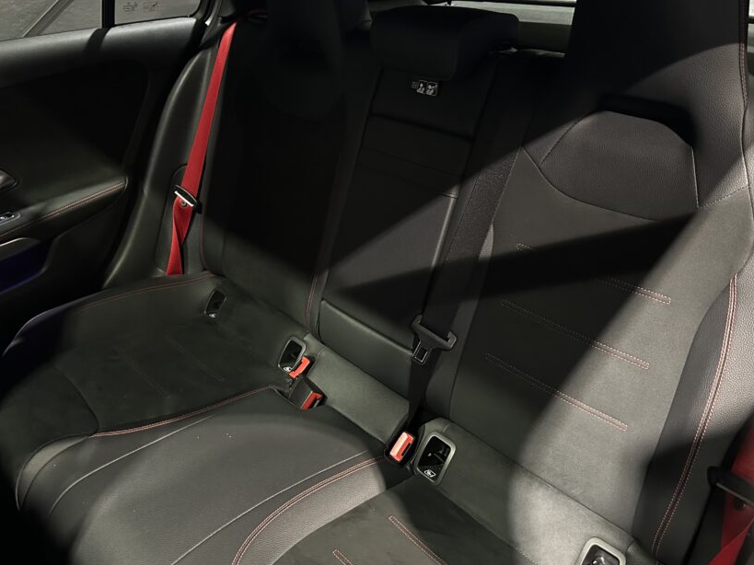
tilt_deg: -27.9
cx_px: 384
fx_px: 653
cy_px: 258
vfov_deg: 46.7
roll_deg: +1.5
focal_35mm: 30
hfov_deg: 60.0
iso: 1000
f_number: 1.78
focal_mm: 6.86
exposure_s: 1/33
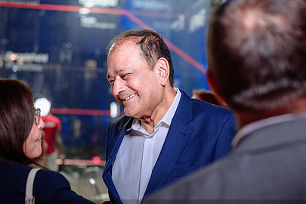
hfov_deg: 24.5
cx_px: 163
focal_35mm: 83
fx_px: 705
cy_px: 121
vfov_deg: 16.4
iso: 500
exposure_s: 1/125
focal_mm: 58
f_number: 2.8
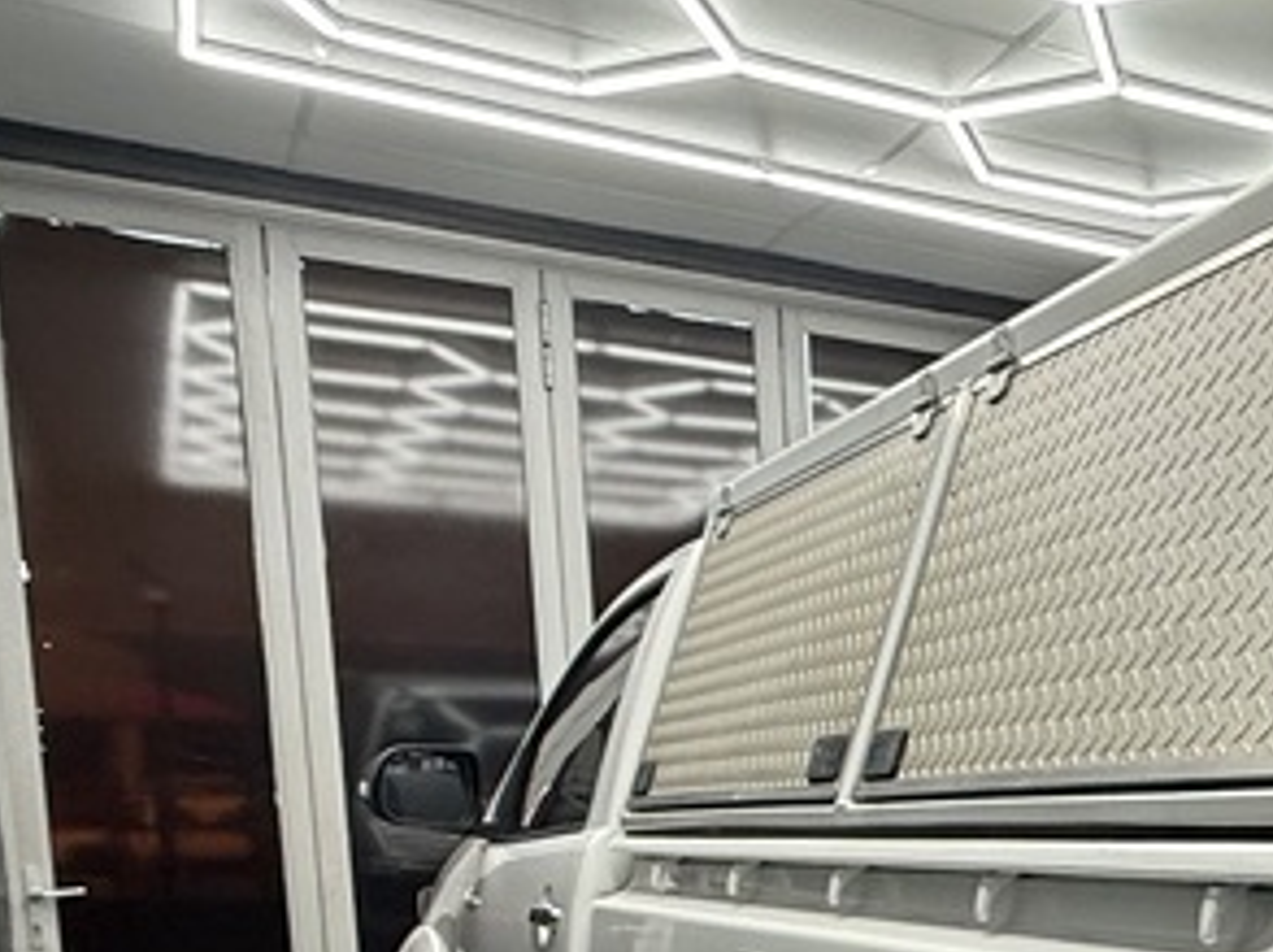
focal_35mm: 49
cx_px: 1608
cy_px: 1000
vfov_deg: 27.5
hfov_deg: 31.2
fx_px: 1800
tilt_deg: -6.1
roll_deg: -0.1
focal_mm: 2.22
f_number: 2.2
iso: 200
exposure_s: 1/100
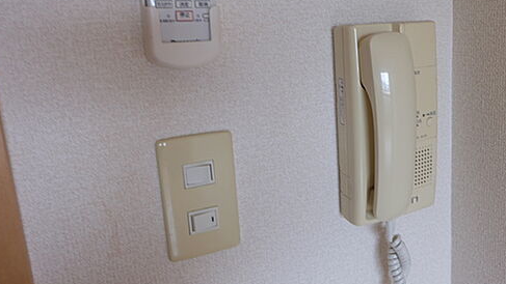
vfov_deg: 35.5
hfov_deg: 58.6
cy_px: 114
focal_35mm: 33
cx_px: 322
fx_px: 443
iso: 200
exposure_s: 1/30
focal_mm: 16
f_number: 3.5
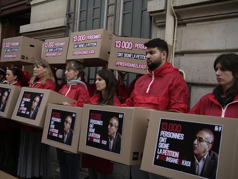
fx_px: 268
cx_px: 129
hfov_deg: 47.8
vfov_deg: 36.8
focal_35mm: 39
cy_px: 91
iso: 400
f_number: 4
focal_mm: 35
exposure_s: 1/1250
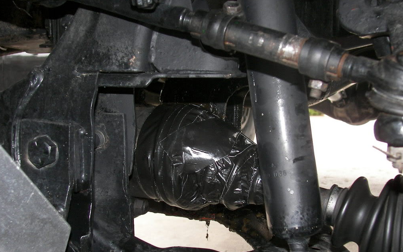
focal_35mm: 58
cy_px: 142
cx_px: 202
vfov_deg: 22.4
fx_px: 637
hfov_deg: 35.1
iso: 100
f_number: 2.8
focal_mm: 8.9
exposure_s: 1/30
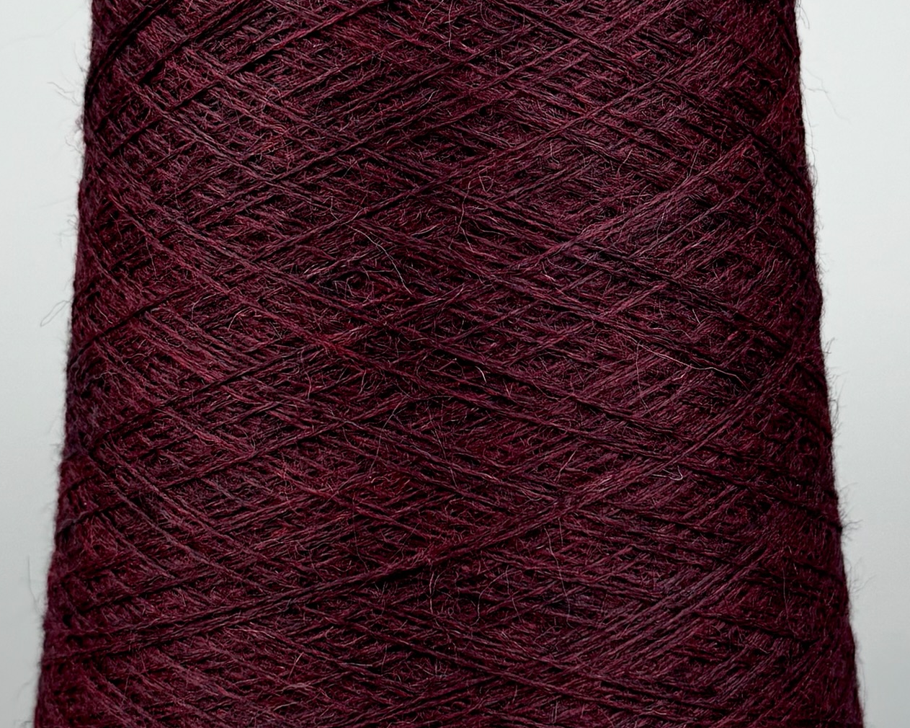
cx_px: 450
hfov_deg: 47.9
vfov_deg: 39.1
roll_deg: +0.0
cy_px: 363
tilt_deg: -4.9
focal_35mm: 38
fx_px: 1023
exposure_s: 1/665
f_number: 1.78
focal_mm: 6.76
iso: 80
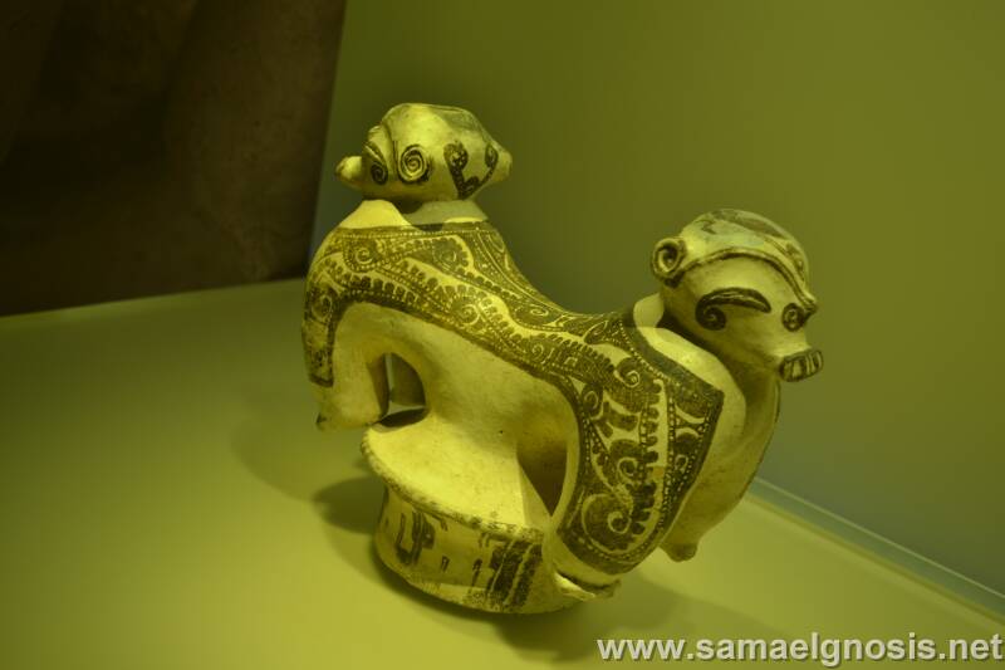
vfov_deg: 29.9
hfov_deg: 43.6
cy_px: 335
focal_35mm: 45
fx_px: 1256
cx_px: 502
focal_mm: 30
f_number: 4.5
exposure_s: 1/8
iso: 100
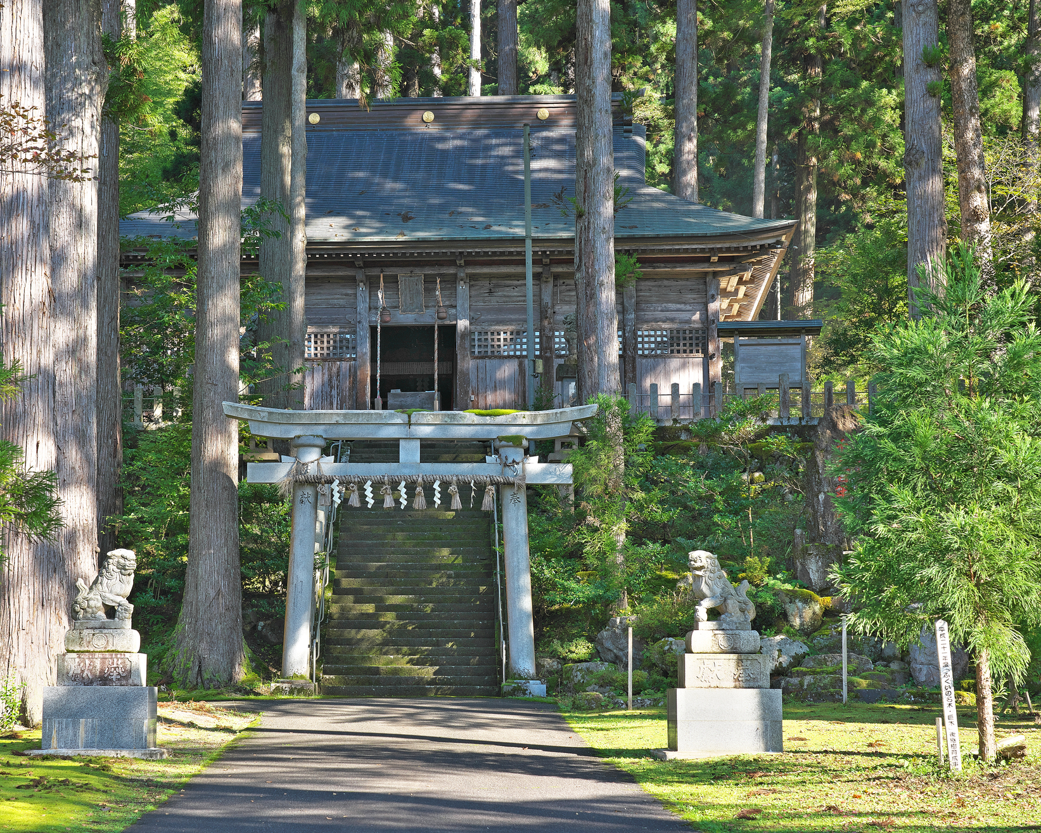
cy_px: 418
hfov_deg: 29.5
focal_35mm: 64
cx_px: 408
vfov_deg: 23.8
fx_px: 1972
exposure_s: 1/40
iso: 125
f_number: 10
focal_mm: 56
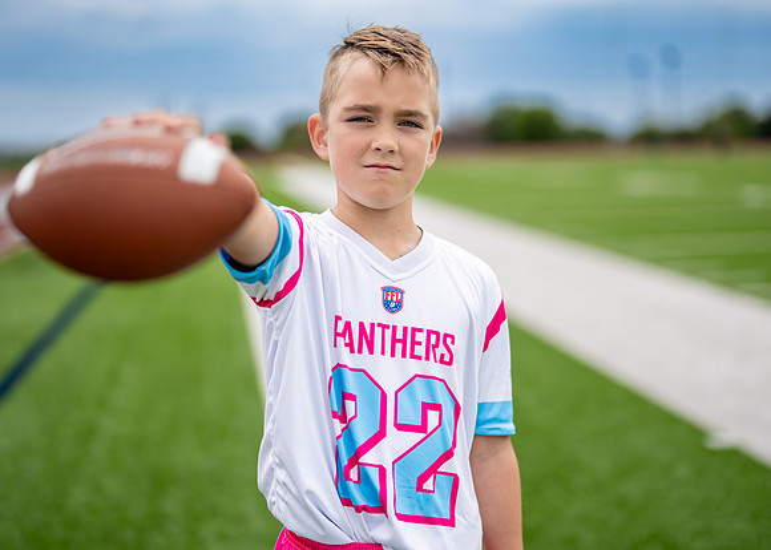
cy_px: 262
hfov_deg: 33.2
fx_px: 1291
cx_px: 399
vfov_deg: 24.1
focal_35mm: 59
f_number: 1.2
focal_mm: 50
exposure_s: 1/10000
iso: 100
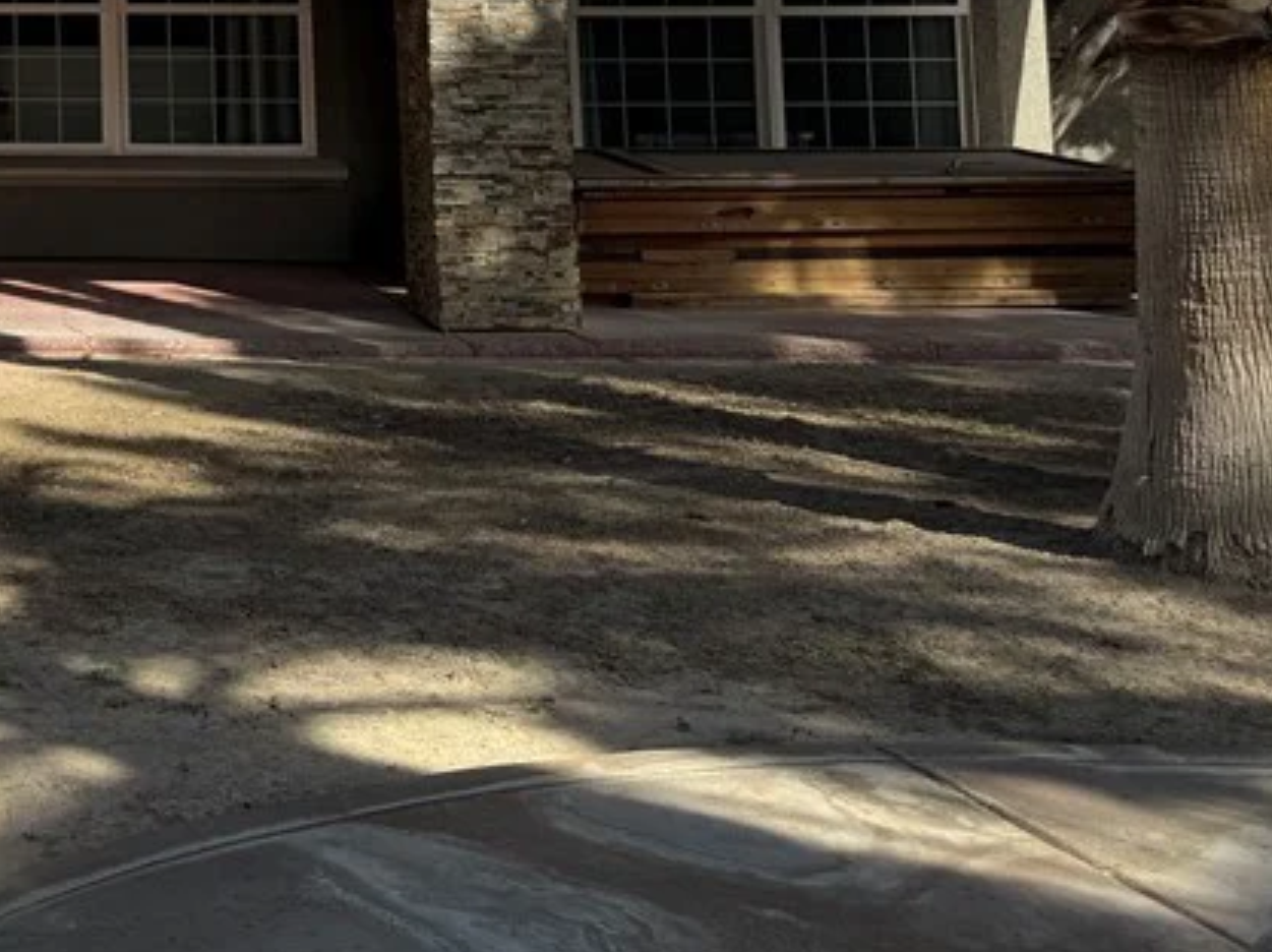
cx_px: -275
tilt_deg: +4.8
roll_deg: +0.3
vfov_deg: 22.7
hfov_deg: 28.3
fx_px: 2166
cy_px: -211
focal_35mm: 59
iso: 80
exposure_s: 1/4310
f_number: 1.78
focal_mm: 6.76
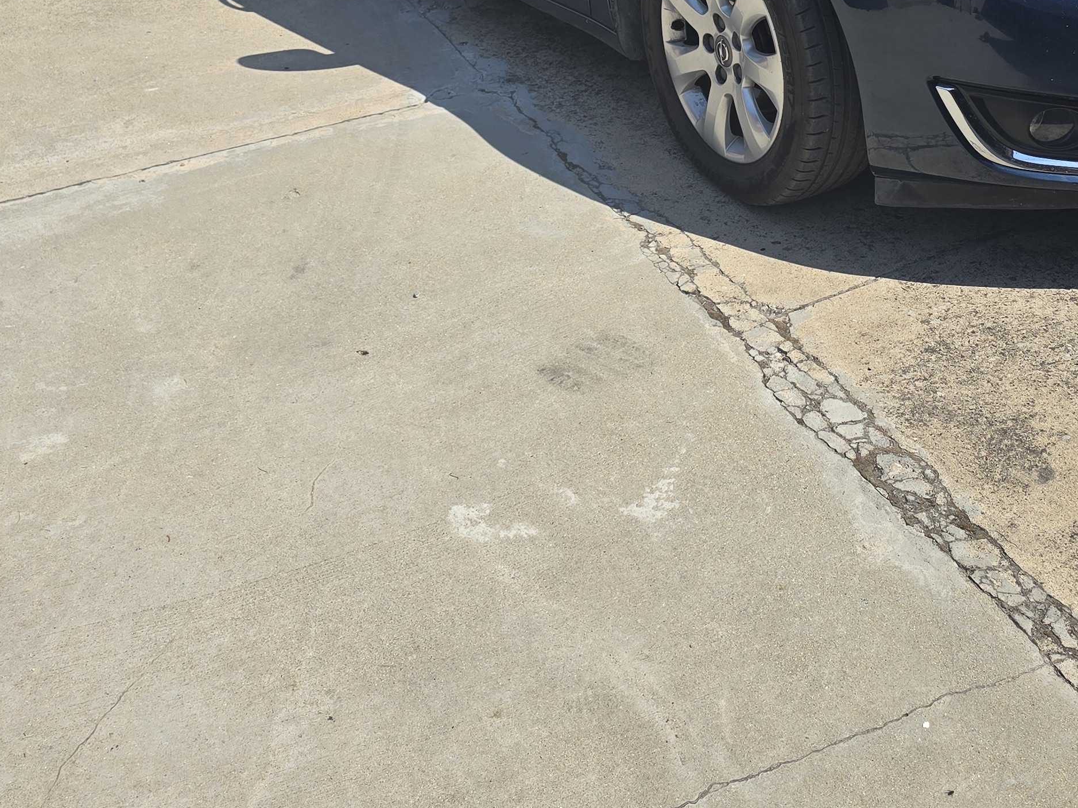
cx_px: 685
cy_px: 8
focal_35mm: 49
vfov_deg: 28.0
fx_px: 1526
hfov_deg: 38.6
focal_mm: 6.3
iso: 12
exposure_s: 1/814
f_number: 1.7
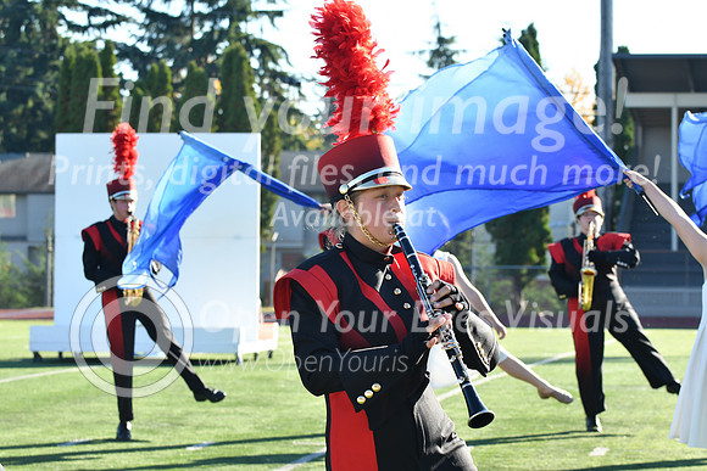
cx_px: 354
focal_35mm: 129
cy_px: 236
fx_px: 2534
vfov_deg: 10.6
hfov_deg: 15.9
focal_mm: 86
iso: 400
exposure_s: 1/500
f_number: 5.6
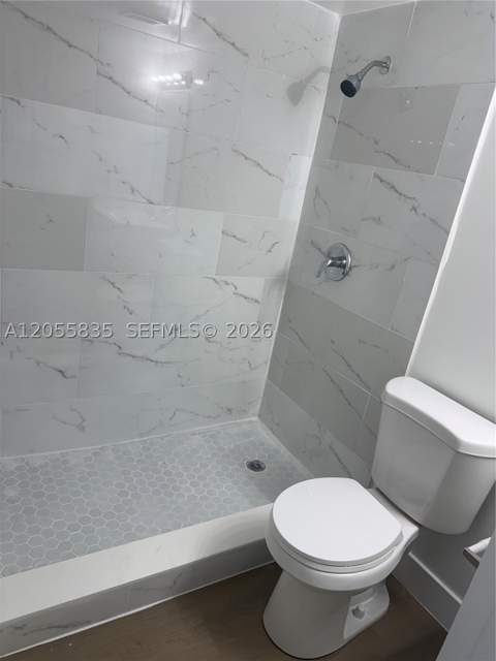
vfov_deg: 71.6
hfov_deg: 56.8
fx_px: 459
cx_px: 248
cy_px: 330
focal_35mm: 24
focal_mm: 6.76
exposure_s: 1/160
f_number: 1.78
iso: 64
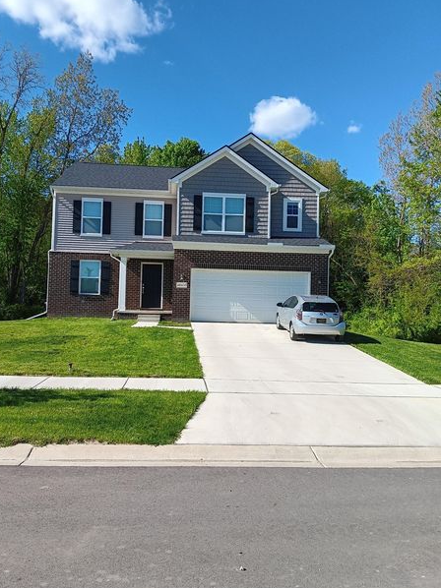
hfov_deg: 48.2
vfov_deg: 61.7
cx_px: 216
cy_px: 286
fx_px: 493
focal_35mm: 29
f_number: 1.8
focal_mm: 3.98
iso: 20
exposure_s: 1/1000
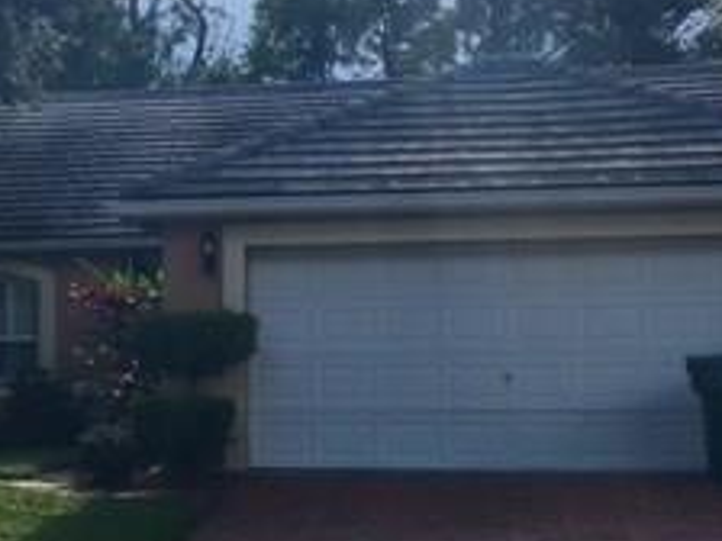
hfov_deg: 23.0
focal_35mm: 83
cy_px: 361
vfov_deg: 17.7
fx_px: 1731
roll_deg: +0.2
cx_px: 93
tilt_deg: +0.1
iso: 25
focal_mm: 4.15
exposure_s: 1/1054
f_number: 2.2
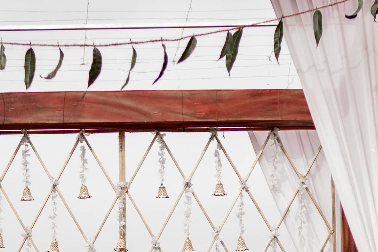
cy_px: 395
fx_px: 1670
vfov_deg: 8.4
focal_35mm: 159
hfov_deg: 12.9
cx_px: 241
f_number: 1.4
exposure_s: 1/3200
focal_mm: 35
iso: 160
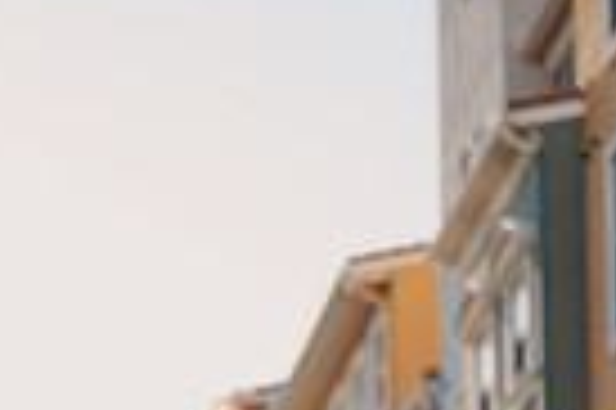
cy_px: 811
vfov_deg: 6.3
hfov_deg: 9.5
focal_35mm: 211
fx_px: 3606
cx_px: -310
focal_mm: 50
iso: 640
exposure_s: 1/5000
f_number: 2
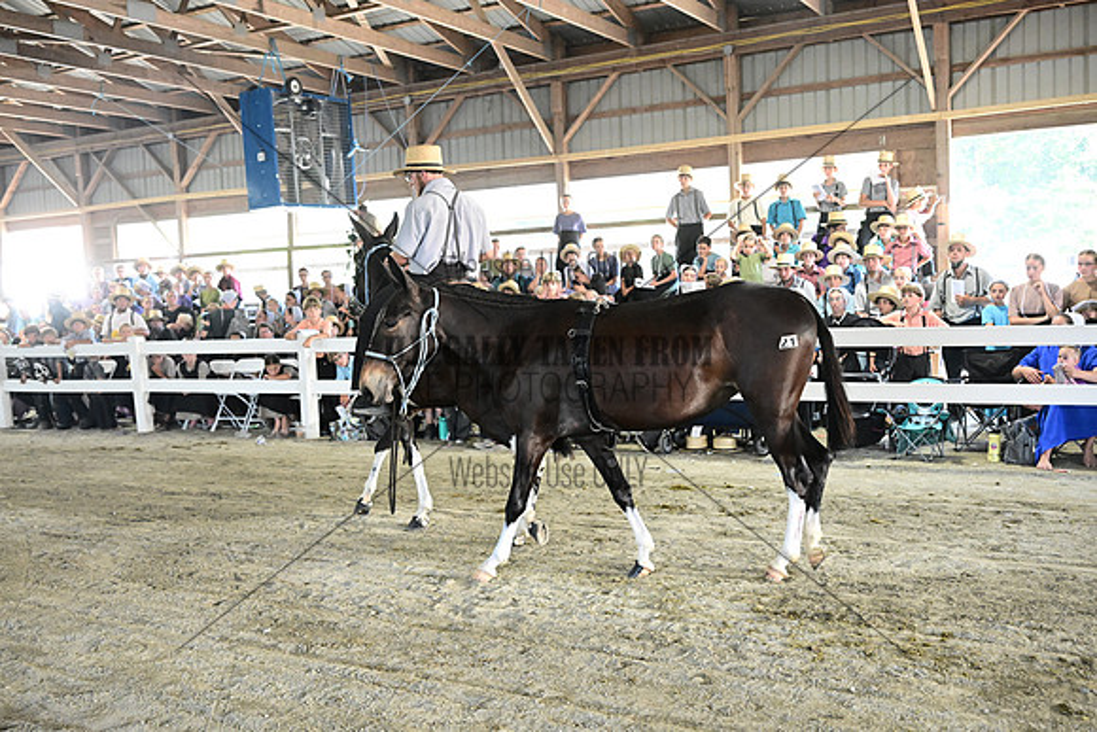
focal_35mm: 33
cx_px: 548
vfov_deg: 40.0
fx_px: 1006
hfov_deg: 57.2
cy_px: 366
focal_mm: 33
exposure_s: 1/357
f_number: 4
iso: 6400
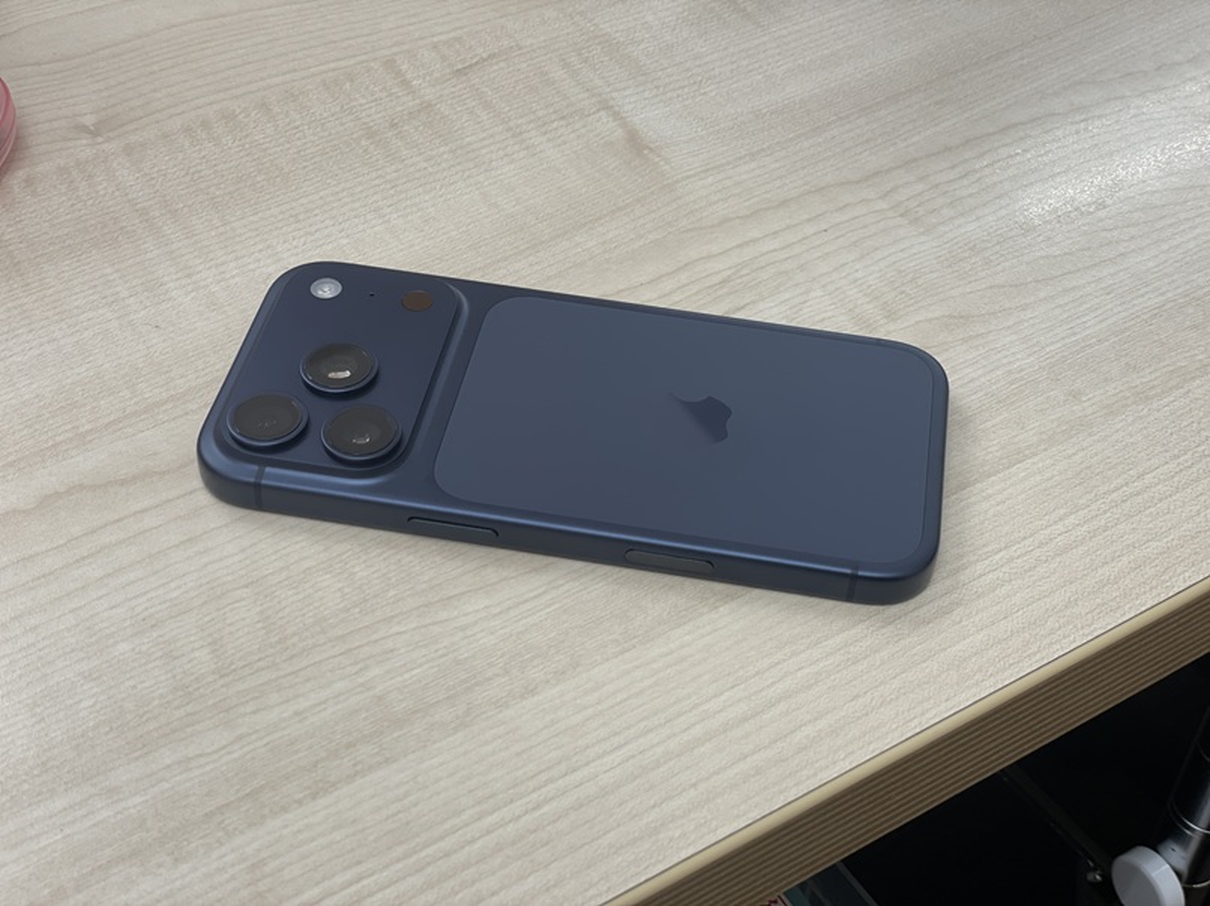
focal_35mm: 52
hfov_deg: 36.8
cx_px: 605
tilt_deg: -43.9
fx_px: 1817
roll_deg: -2.5
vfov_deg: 28.0
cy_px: 453
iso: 40
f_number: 2
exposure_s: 1/100
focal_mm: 6
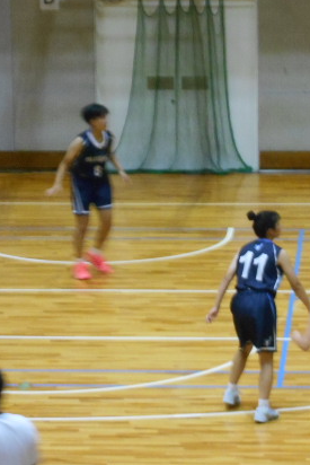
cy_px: 242
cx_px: 241
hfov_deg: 6.5
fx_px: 2710
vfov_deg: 9.8
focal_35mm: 210
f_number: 6.5
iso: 800
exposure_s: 1/20
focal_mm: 23
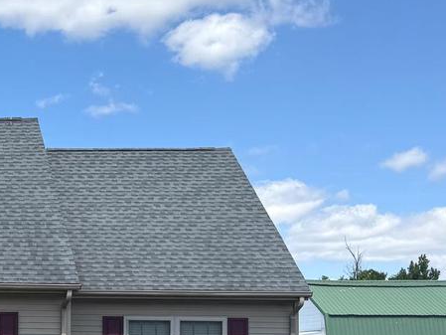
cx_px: -139
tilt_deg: +1.7
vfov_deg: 18.7
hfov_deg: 22.5
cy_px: 326
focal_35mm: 77
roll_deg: -0.6
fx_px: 992
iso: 80
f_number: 1.78
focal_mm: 6.76
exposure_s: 1/4950
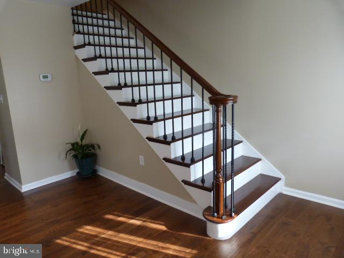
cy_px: 129
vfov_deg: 54.9
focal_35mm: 25
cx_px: 172
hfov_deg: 69.4
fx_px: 248
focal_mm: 4.5
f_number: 2.8
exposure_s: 1/60
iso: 200
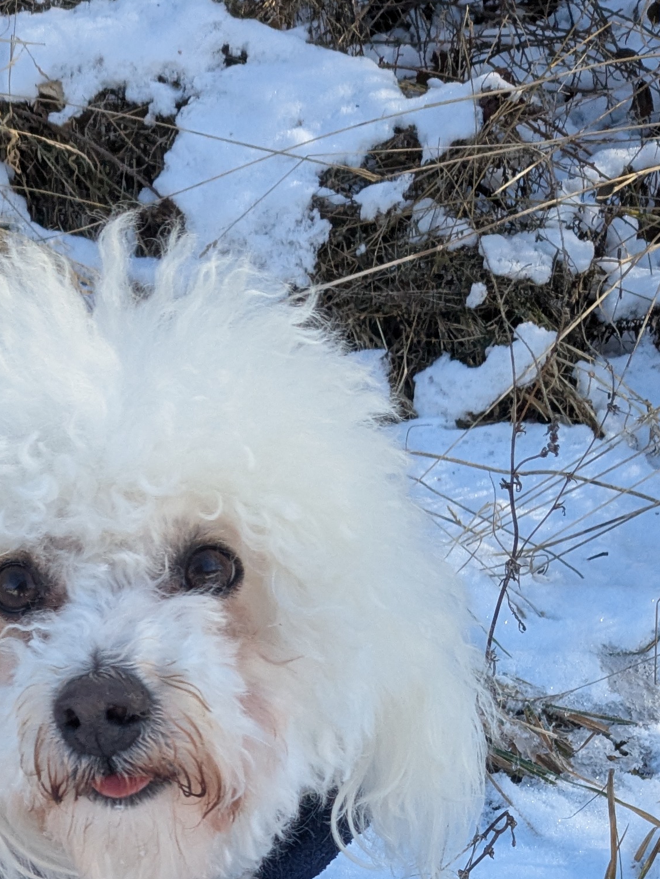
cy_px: 1142
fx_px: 1830
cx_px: 234
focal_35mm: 72
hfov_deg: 20.4
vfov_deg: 23.8
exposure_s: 1/615
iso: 54
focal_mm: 4.38
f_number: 1.73
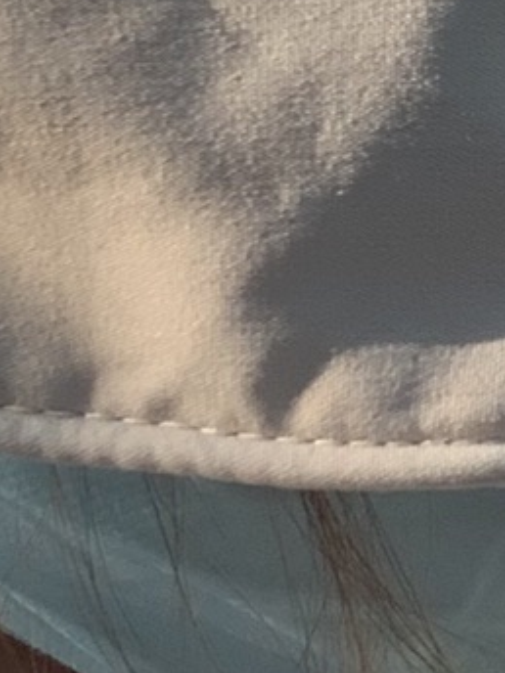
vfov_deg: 10.6
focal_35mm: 186
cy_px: 194
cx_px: 464
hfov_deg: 8.0
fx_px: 3618
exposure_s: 1/122
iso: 20
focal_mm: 2.87
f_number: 2.2
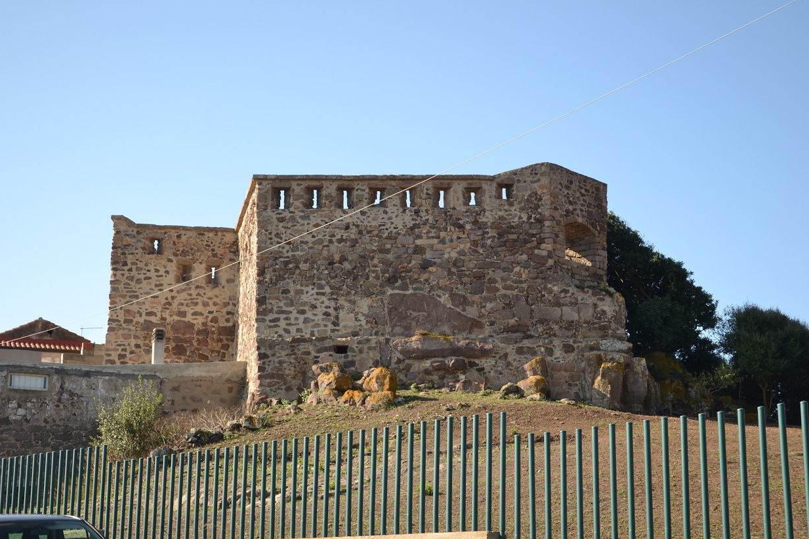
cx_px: 390
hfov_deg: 36.6
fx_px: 1225
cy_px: 273
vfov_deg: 24.8
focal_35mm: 55
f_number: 5.6
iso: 100
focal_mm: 35
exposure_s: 1/125
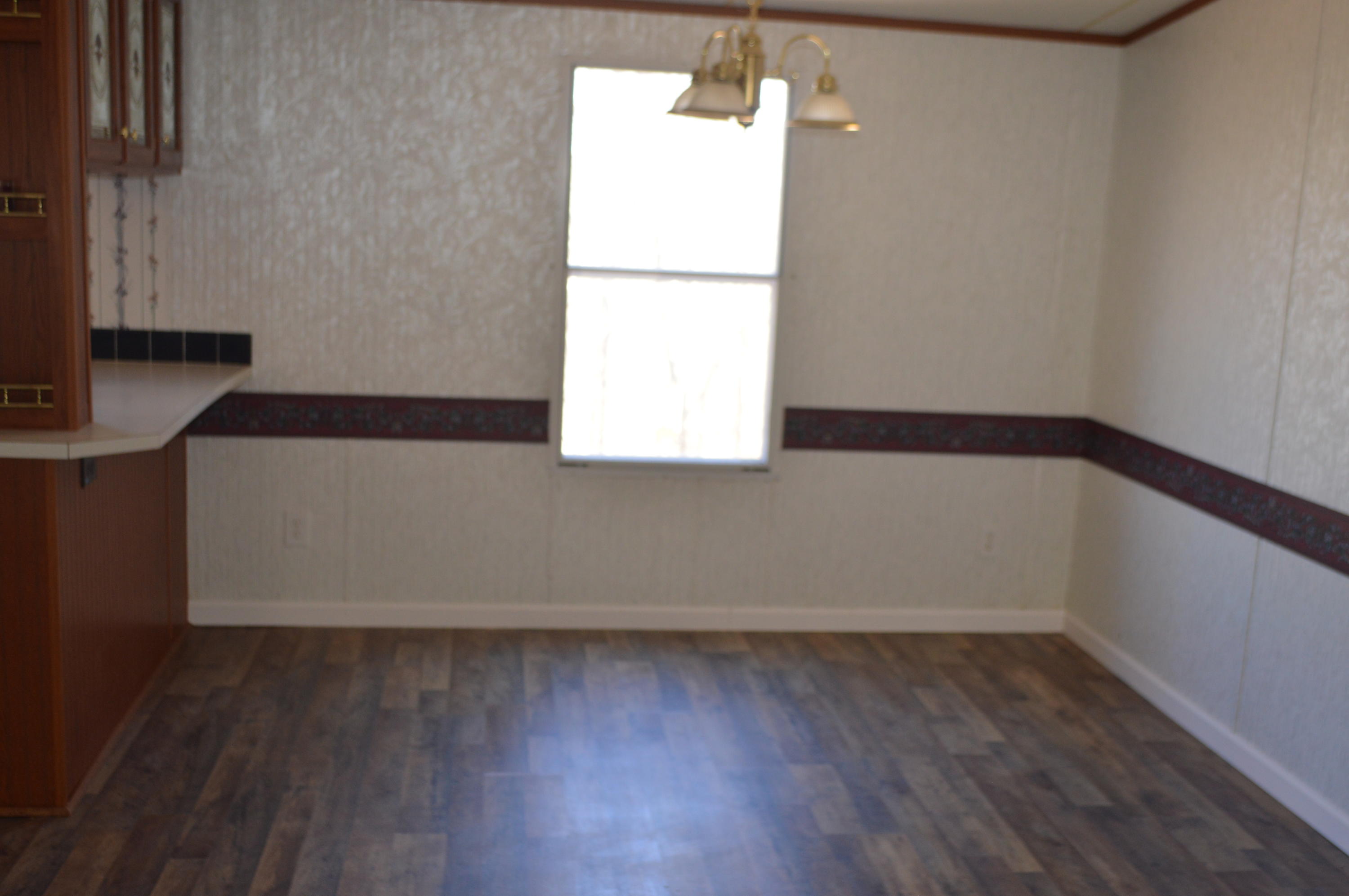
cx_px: 674
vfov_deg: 36.8
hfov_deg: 53.2
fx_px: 1348
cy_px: 448
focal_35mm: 36
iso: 400
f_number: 4
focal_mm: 24
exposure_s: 1/80
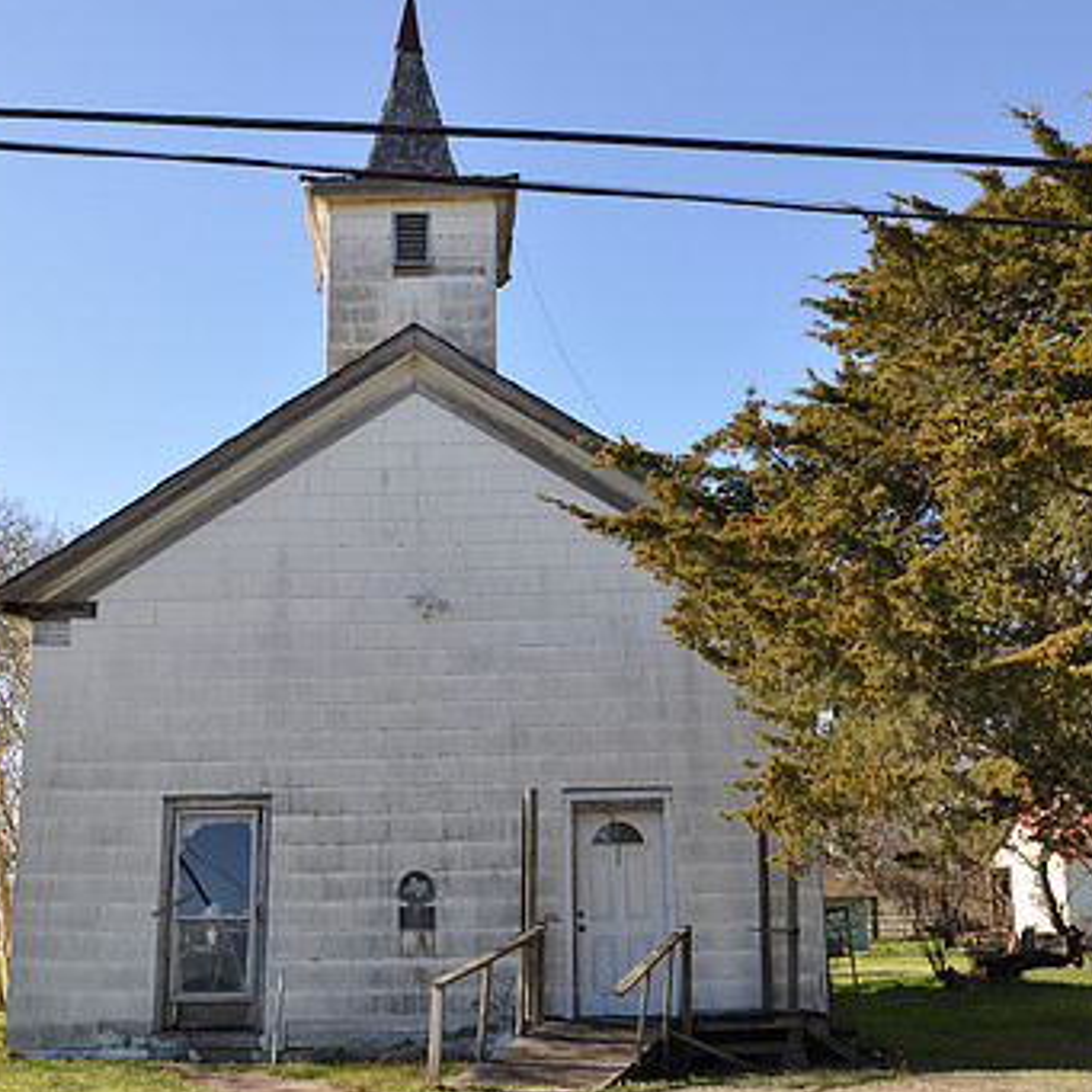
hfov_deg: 42.7
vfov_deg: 42.8
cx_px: 474
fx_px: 1392
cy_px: 524
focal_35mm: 39
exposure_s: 1/200
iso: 200
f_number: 7.1
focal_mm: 18
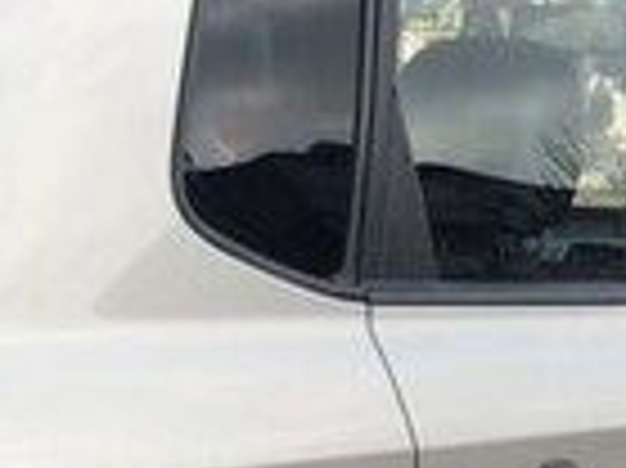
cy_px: 641
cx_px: -5
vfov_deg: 10.5
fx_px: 2493
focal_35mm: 138
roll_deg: -0.2
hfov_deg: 14.1
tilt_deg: -13.1
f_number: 2.2
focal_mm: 4.15
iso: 32
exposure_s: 1/1414
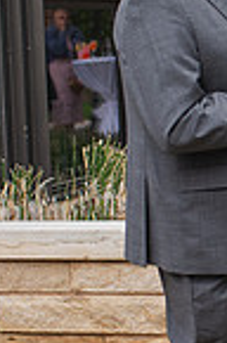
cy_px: 222
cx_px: 364
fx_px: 1549
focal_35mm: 163
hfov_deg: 8.2
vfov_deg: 12.6
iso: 100
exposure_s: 1/400
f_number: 3.2
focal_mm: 35
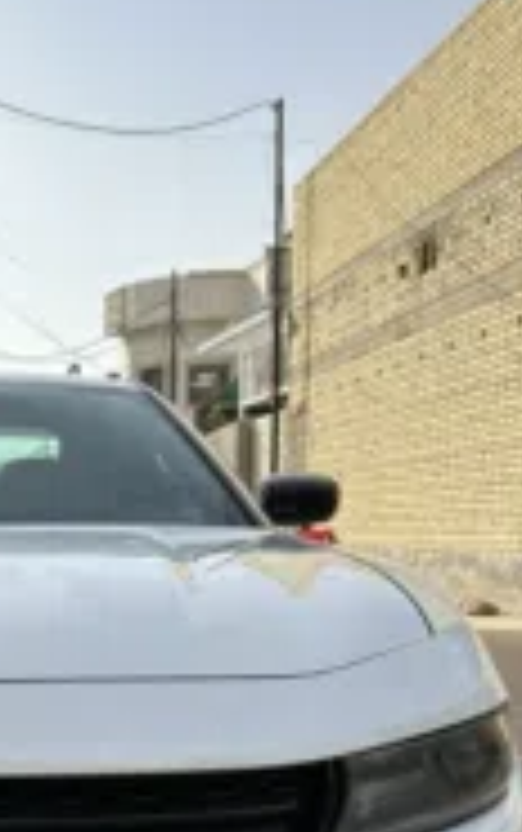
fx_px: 1249
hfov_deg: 21.5
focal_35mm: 55
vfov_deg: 35.4
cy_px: 688
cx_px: -144
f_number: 1.78
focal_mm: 6.86
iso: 80
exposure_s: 1/2732
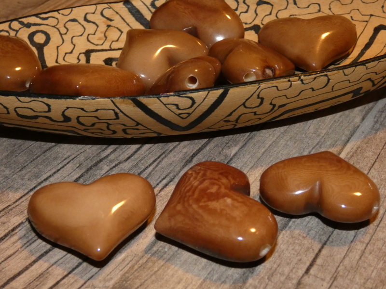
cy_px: 144
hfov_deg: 38.2
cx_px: 193
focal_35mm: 50
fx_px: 558
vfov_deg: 29.1
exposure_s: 1/60
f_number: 3.9
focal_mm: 9
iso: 800
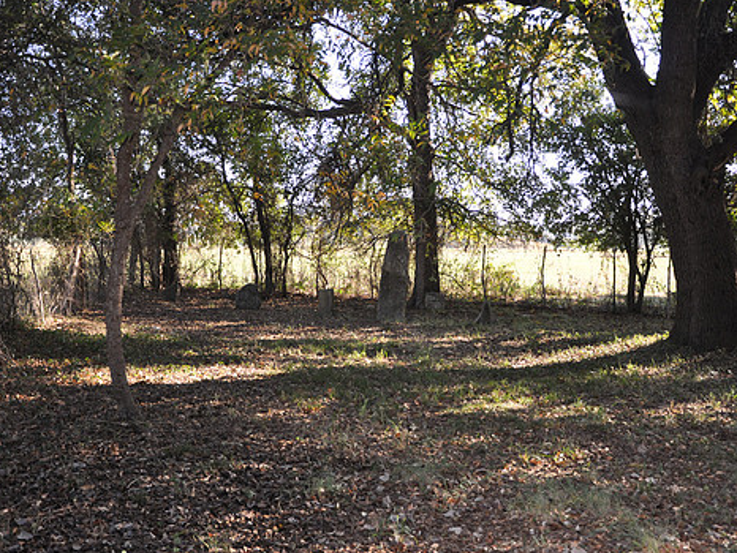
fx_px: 916
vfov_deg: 33.6
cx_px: 362
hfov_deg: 43.8
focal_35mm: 43
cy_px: 282
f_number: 3.8
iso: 560
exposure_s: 1/125
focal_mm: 24
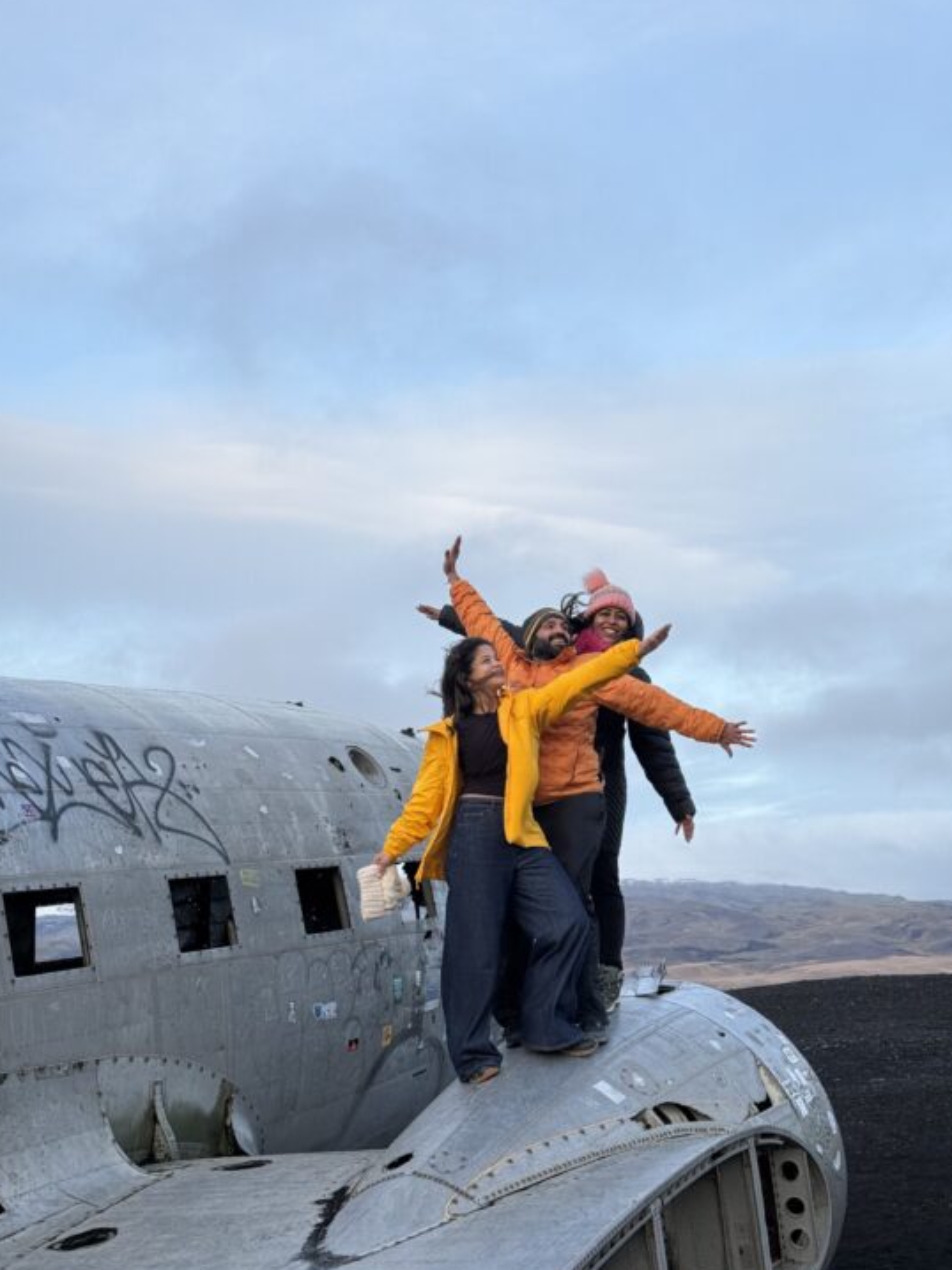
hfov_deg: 29.7
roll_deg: +2.0
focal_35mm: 49
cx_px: 473
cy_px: 638
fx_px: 1796
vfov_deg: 38.9
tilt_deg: +10.2
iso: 64
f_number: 1.78
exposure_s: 1/257
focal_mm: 6.76
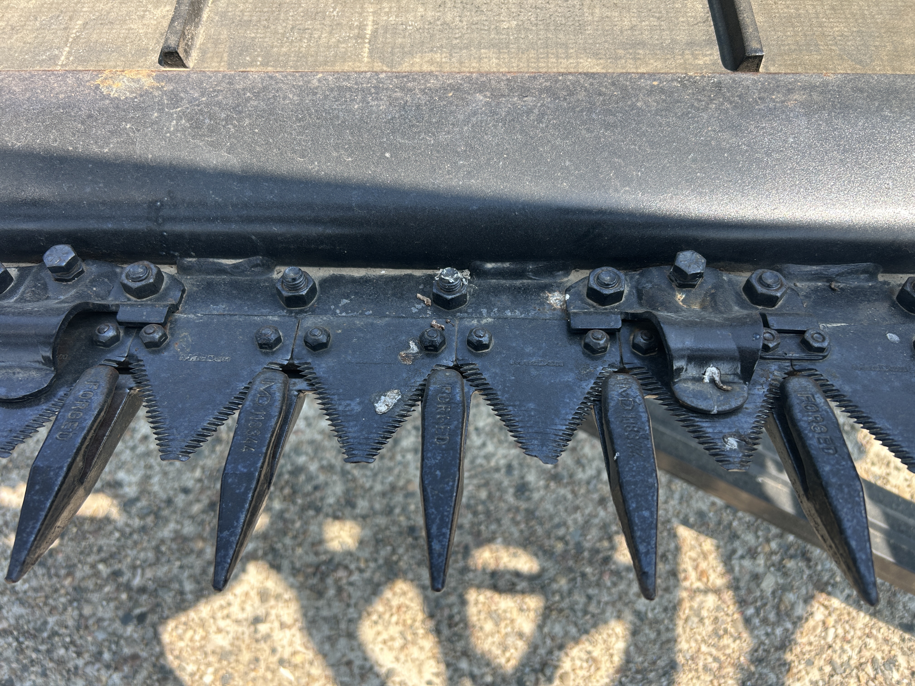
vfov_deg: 53.1
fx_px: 687
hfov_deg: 67.3
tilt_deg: -63.3
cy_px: 343
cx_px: 458
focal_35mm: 26
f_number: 1.5
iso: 50
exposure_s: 1/1000
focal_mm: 5.7
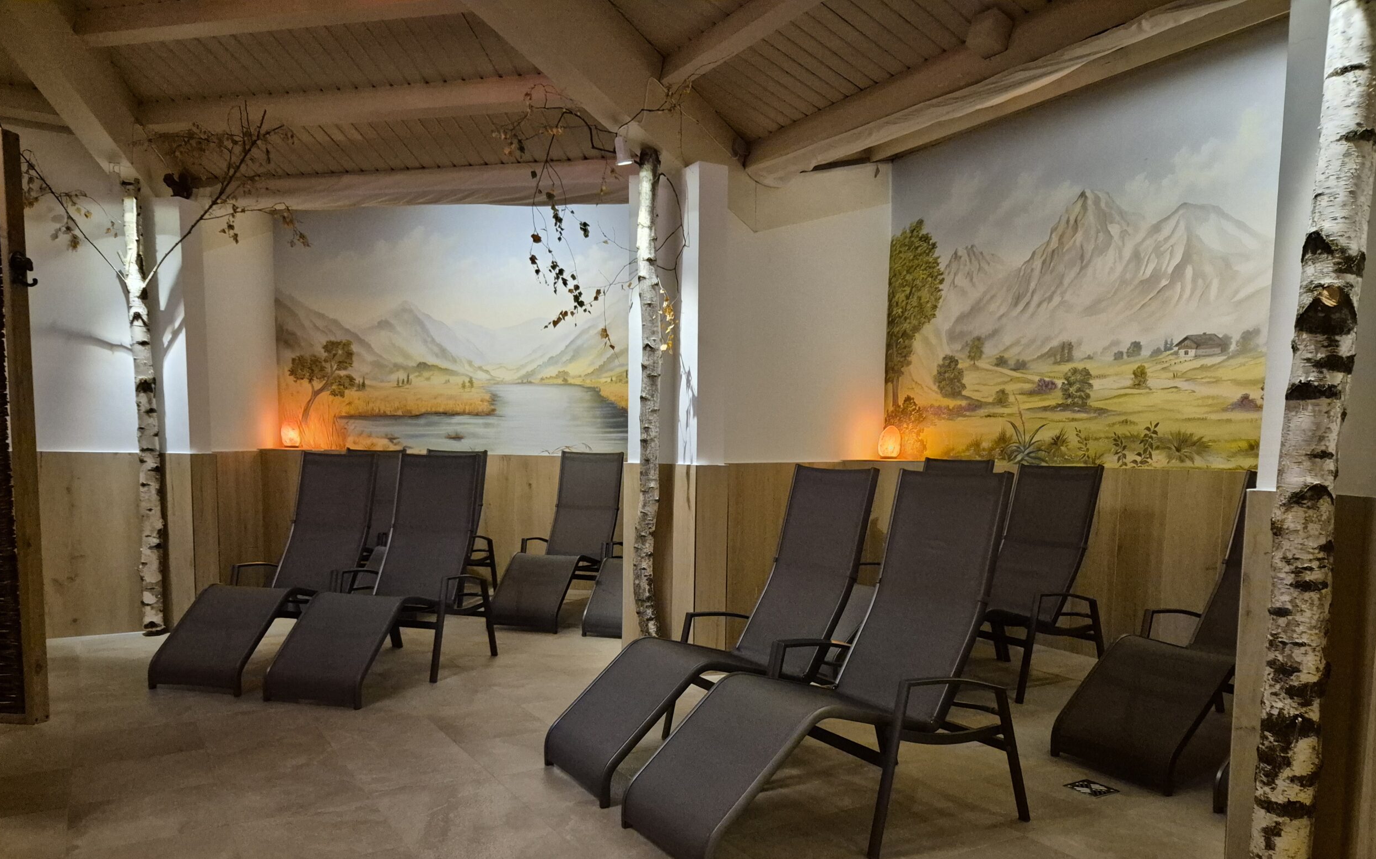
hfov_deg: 72.6
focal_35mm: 25
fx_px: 937
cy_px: 528
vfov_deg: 48.9
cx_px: 693
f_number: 1.8
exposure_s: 1/100
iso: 2000
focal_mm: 5.4
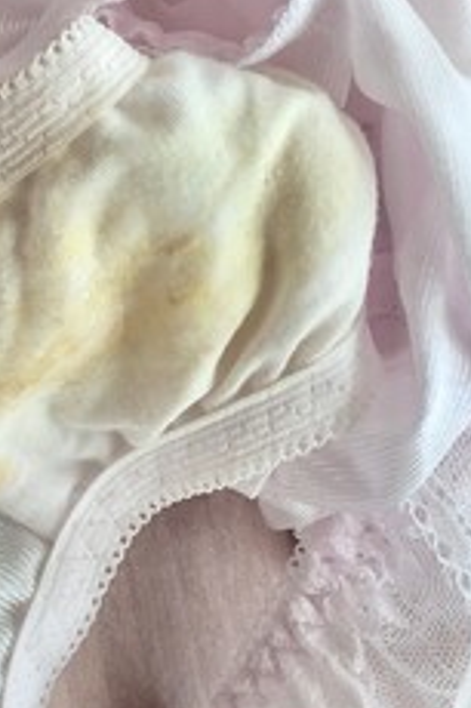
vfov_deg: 23.9
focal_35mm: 84
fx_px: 1651
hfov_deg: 16.2
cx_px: 139
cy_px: 157
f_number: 2.2
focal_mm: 4.15
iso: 25
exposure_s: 1/161
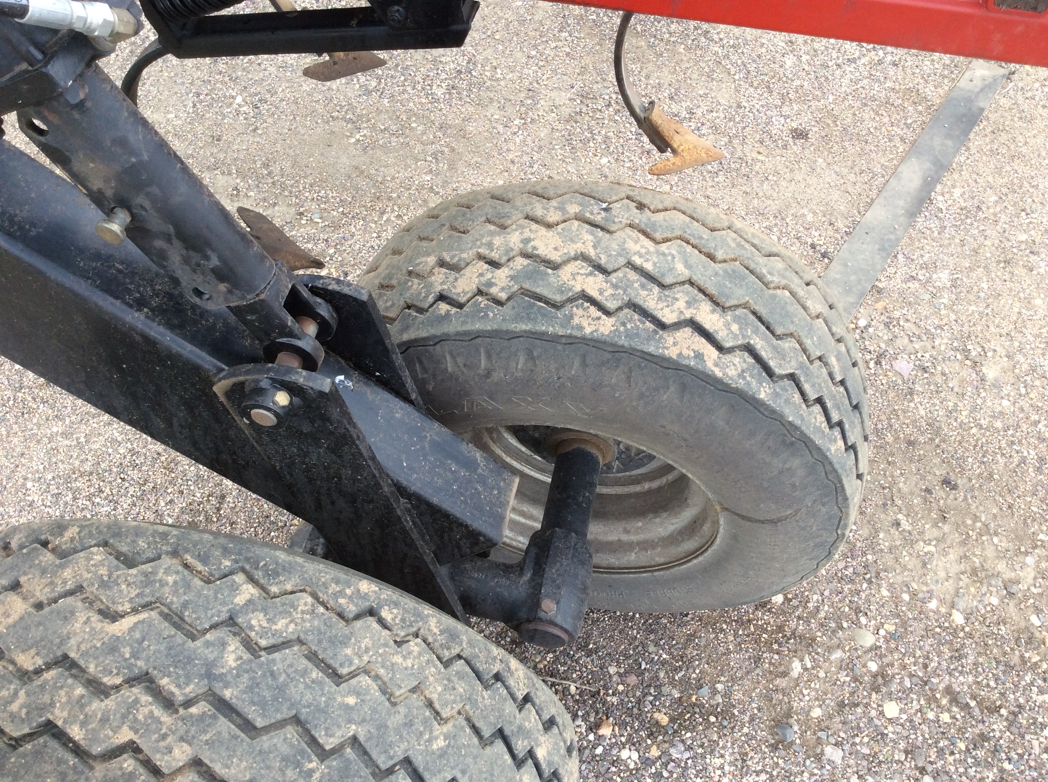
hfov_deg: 56.9
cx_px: 524
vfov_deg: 44.1
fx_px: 967
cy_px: 391
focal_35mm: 32
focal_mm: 3.3
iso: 50
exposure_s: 1/120
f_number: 2.4
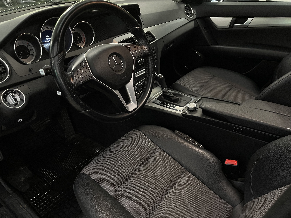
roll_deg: +1.8
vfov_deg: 53.1
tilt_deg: -32.7
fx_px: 219
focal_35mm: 26
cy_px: 109
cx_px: 146
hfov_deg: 67.3
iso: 320
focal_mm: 4.2
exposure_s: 1/50
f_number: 1.6
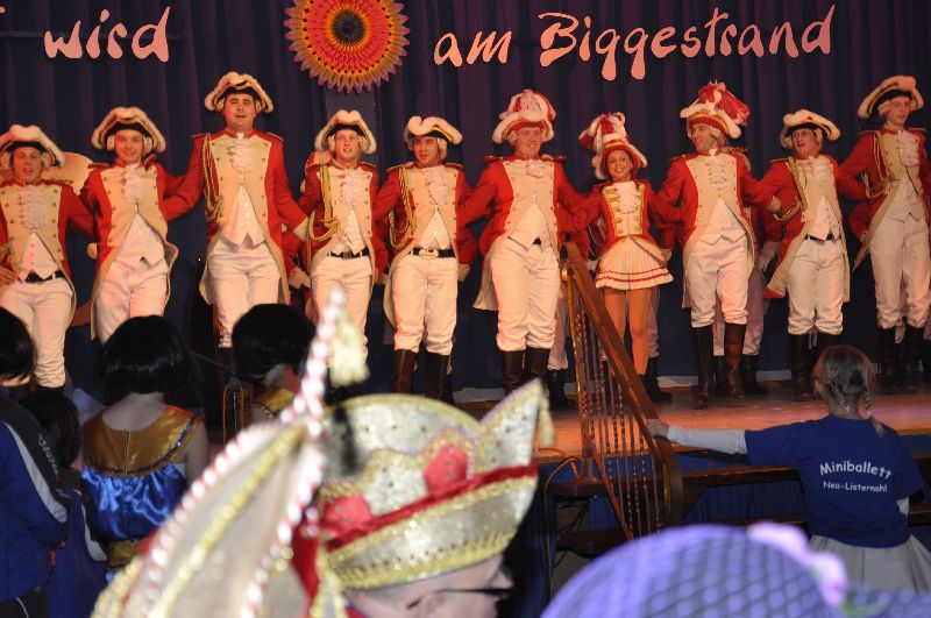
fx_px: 1627
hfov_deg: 31.9
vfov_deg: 21.5
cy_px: 309
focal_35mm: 63
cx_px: 466
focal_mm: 42
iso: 400
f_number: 4.8
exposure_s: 1/60
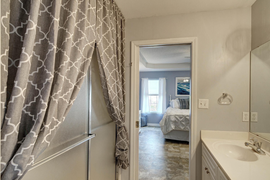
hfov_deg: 93.2
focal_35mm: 17
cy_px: 94
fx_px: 127
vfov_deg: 70.4
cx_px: 143
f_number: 8
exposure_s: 1/60
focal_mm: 11
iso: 400
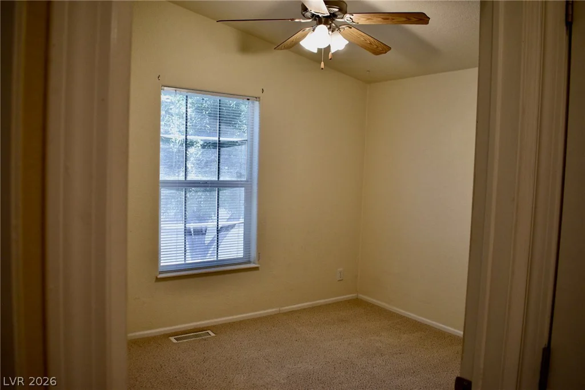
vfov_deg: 48.0
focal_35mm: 27
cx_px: 292
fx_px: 439
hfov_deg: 67.4
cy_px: 195
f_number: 4.5
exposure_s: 1/80
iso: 400
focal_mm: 18
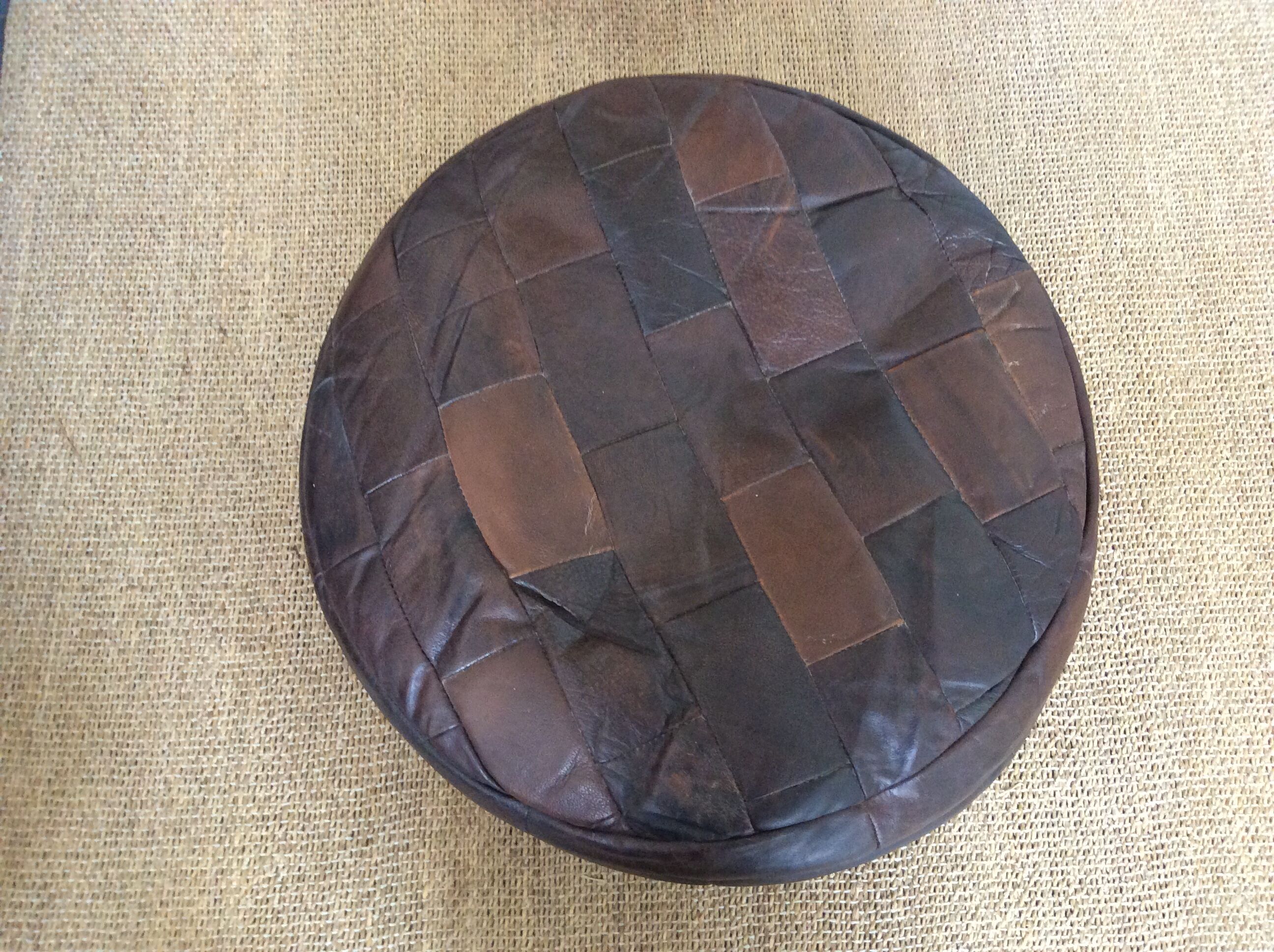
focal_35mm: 32
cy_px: 476
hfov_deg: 56.9
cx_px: 637
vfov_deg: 44.1
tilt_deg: -73.2
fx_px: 1176
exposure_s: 1/25
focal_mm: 3.3
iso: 200
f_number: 2.4
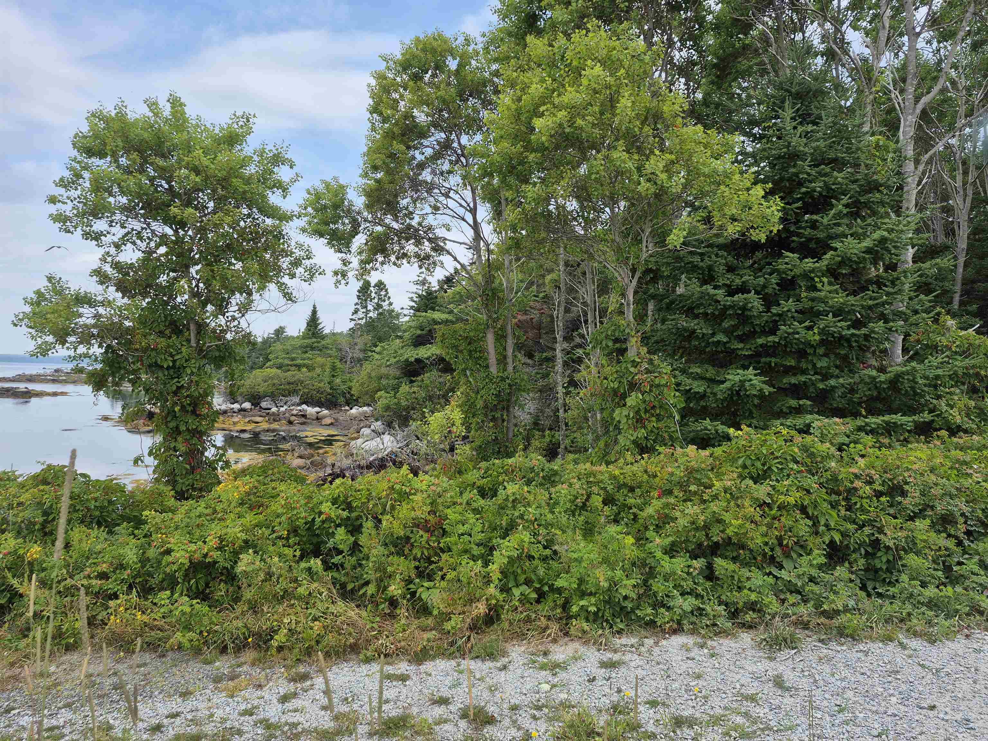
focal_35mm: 23
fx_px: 656
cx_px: 494
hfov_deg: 73.9
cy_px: 370
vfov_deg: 58.9
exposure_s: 1/920
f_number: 1.8
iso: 25
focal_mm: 5.4
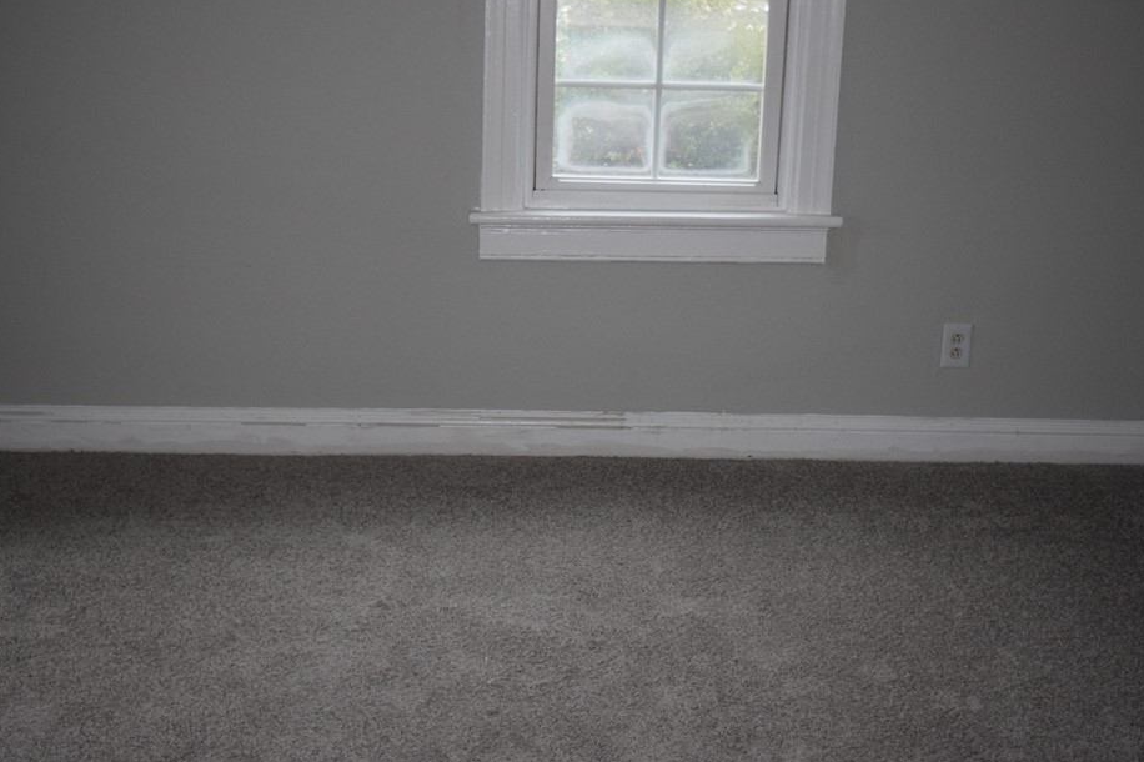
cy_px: 380
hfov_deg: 38.5
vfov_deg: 26.2
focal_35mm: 52
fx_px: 1639
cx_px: 570
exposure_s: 1/60
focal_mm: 29
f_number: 4.2
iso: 1600
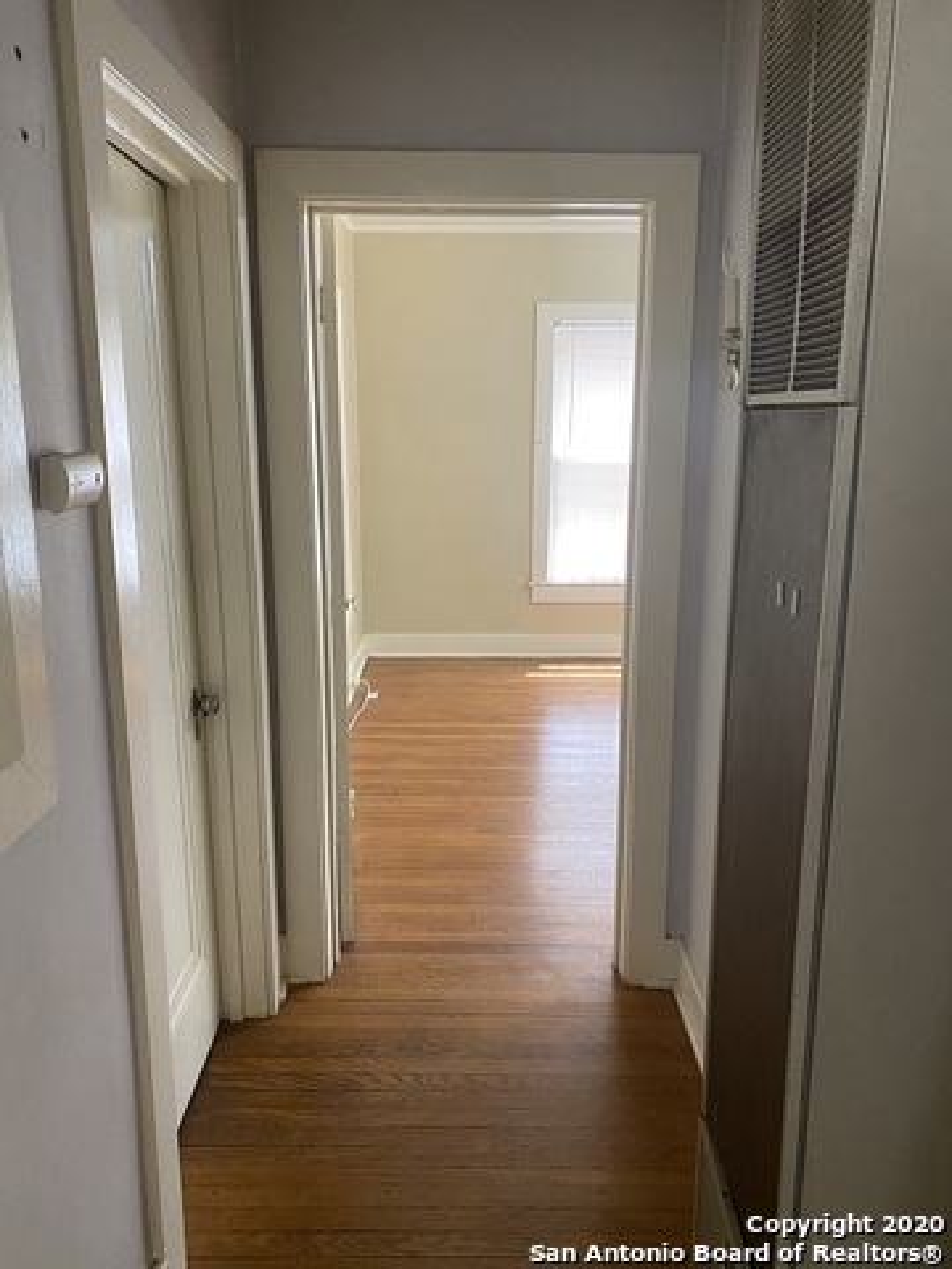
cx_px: 476
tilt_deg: -12.9
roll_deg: -0.2
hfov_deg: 53.1
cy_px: 634
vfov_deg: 67.3
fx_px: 953
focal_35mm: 26
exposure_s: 1/60
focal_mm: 4.25
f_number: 1.8
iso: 250
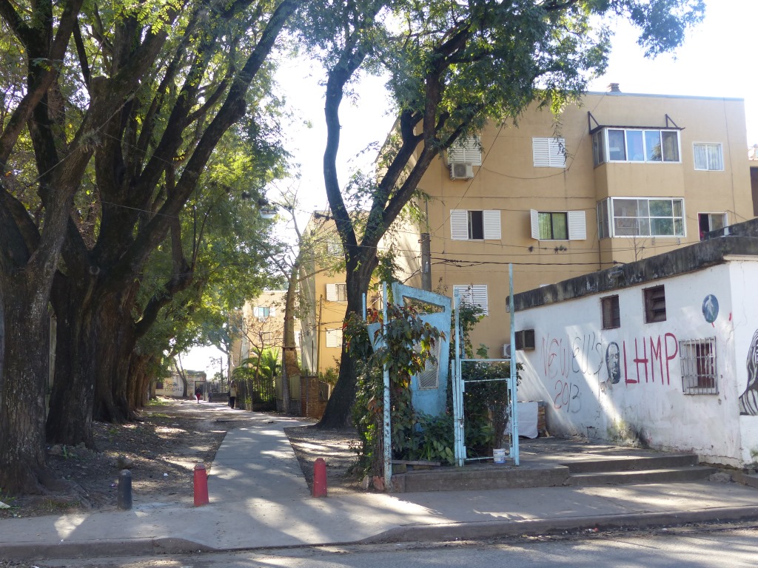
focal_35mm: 42
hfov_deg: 44.8
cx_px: 379
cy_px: 284
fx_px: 920
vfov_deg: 34.3
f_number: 3.2
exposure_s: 1/100
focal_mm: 7.4
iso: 100
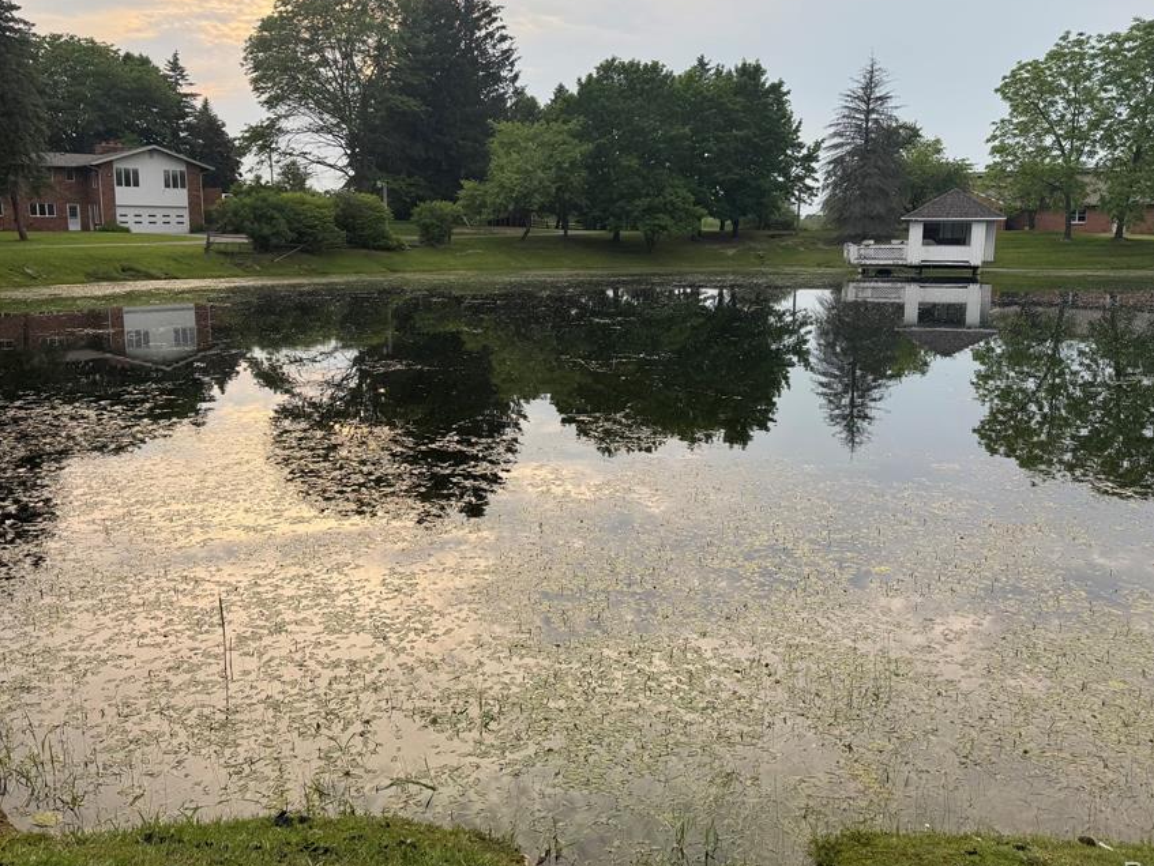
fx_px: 967
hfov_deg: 61.6
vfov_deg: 48.1
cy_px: 372
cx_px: 564
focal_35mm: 29
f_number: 1.78
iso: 80
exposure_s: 1/544
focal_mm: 6.76
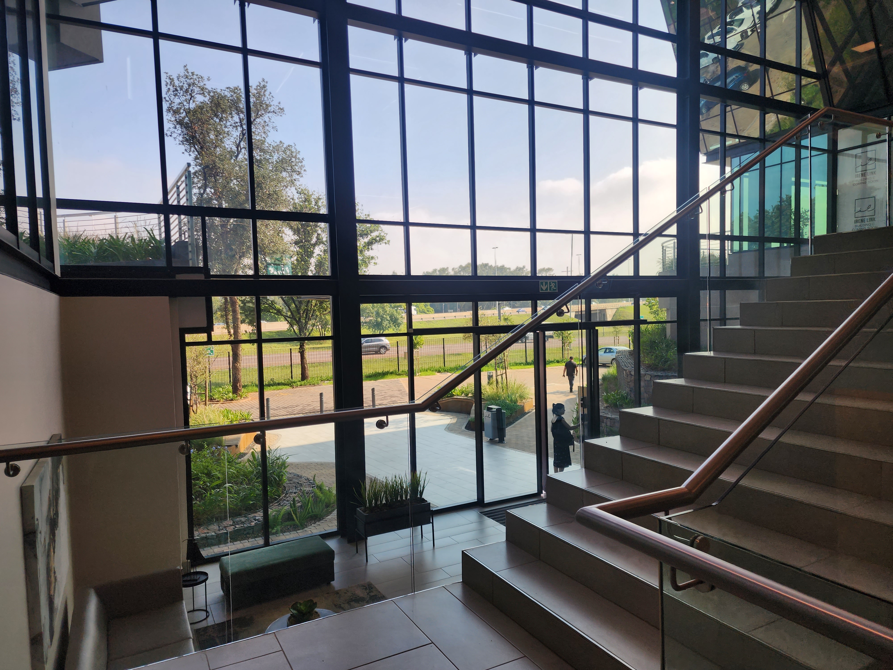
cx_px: 446
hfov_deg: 73.9
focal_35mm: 23
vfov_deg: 58.9
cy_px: 335
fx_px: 593
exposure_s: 1/219
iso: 12
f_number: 1.8
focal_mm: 6.4
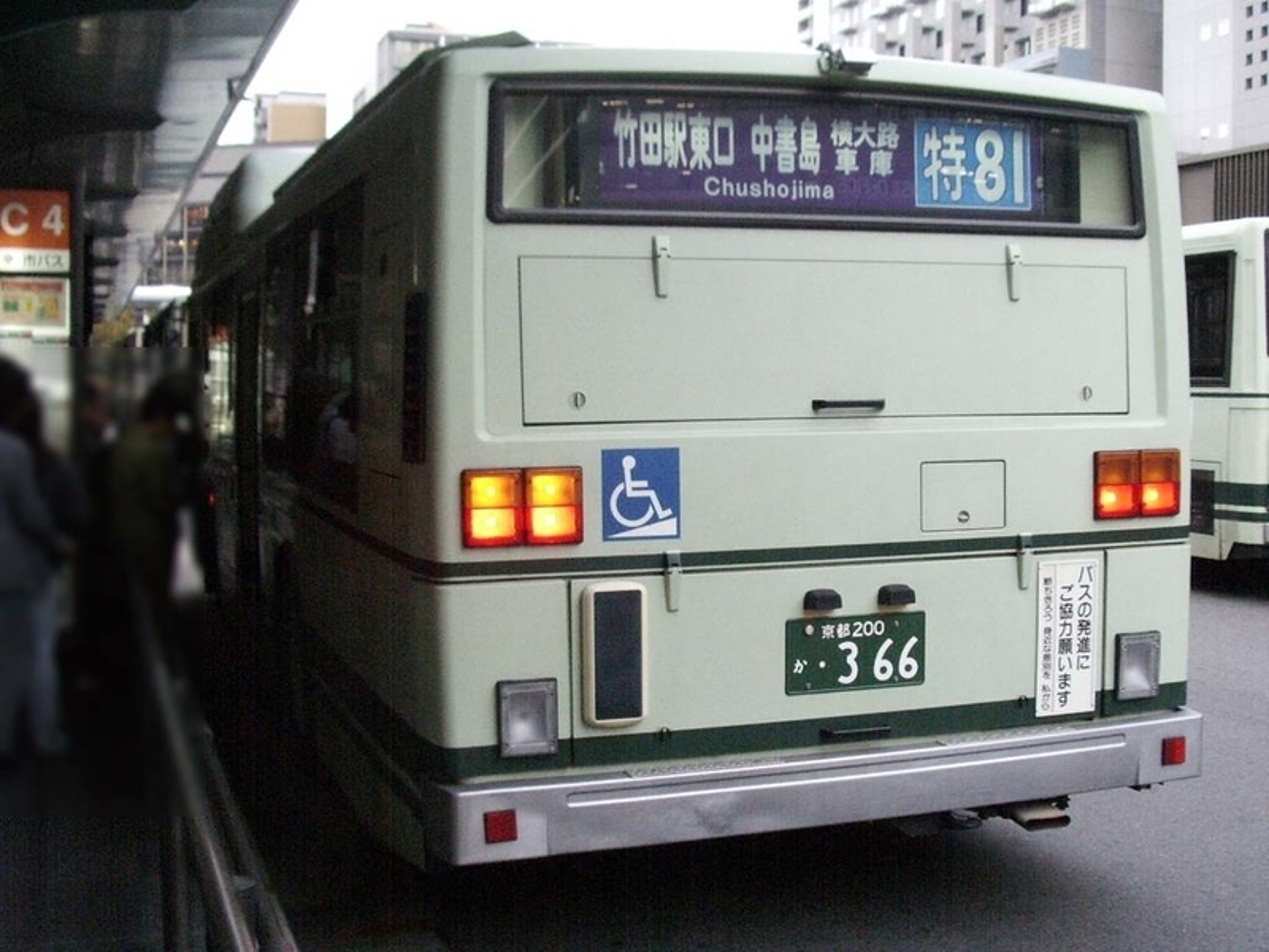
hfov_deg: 52.6
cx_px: 634
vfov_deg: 40.7
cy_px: 476
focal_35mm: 35
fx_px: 1283
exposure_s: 1/80
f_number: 4.3
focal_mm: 5.8
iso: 400
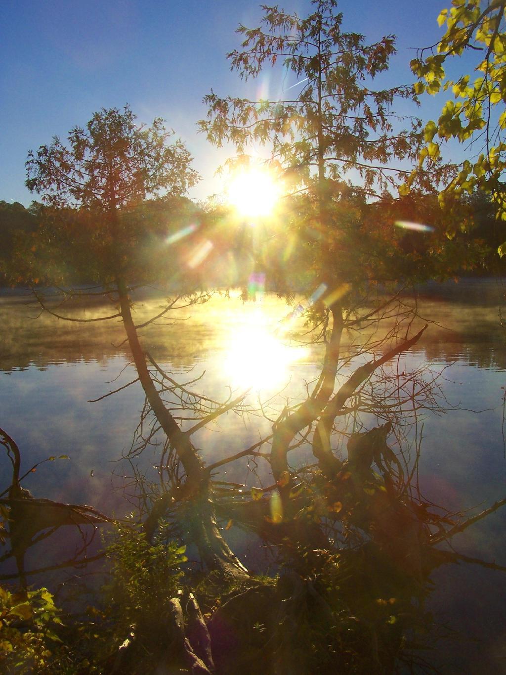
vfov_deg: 49.0
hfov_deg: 37.7
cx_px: 253
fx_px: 741
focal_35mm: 38
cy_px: 338
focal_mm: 6.3
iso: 100
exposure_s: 1/1000
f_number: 5.6
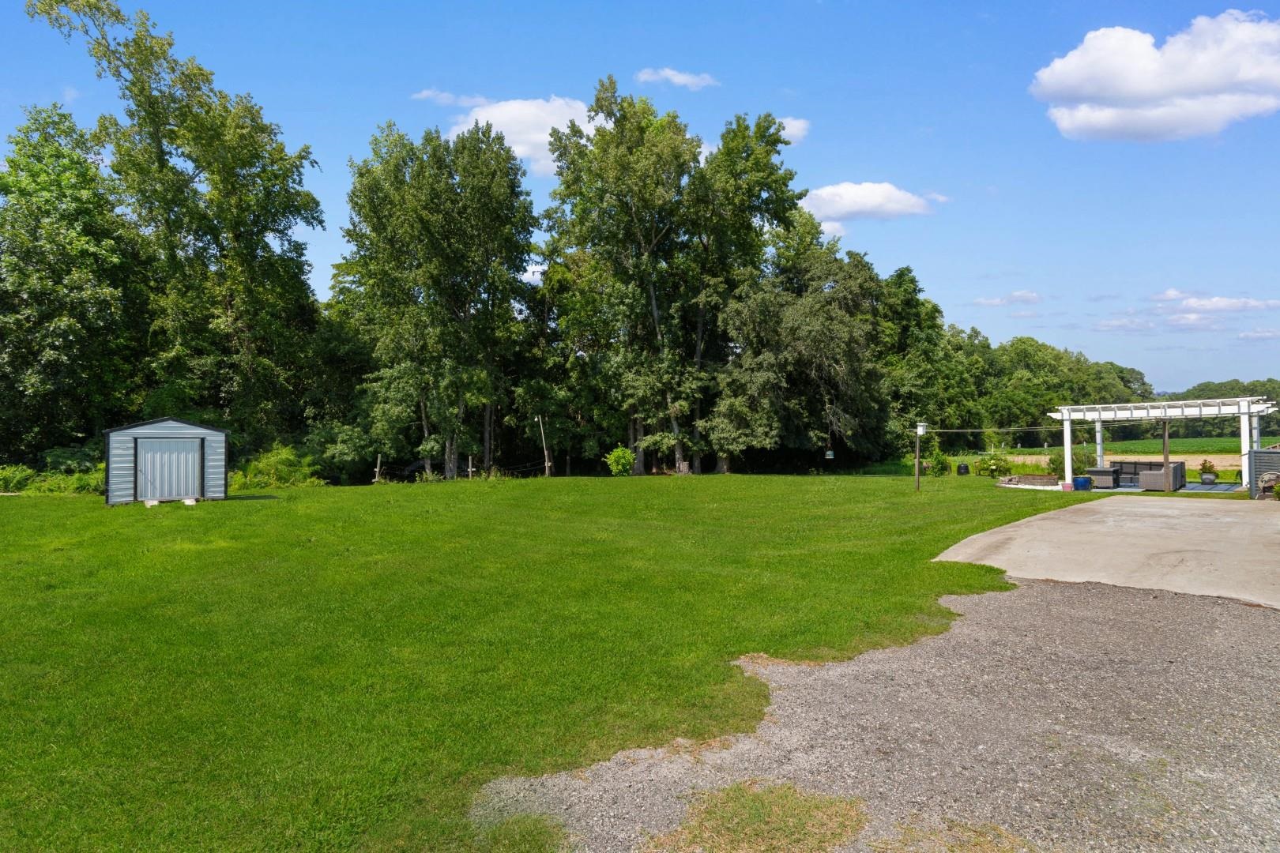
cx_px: 640
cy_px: 426
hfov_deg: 90.0
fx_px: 640
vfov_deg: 67.4
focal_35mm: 18
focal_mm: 12
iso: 100
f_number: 7.1
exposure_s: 1/200
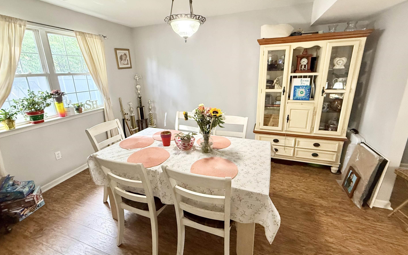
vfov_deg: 71.2
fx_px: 178
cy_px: 118
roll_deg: +1.4
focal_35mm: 16
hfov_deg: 97.8
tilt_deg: -14.9
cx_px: 200
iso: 400
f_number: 2.2
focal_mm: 2.22
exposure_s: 1/60
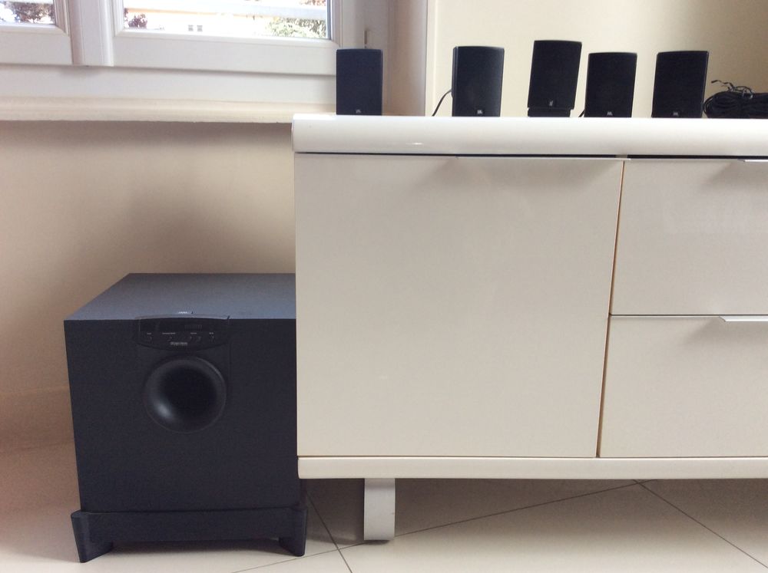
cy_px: 286
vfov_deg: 44.1
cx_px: 384
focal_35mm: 32
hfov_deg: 56.9
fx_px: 709
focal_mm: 3.3
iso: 40
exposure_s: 1/50
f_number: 2.4
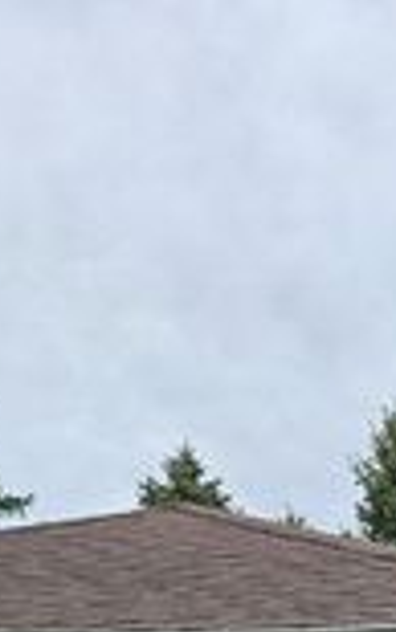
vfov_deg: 16.6
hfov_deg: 11.4
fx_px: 1811
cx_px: 759
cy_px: 1127
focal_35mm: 105
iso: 64
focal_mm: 5.4
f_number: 1.8
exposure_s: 1/2000
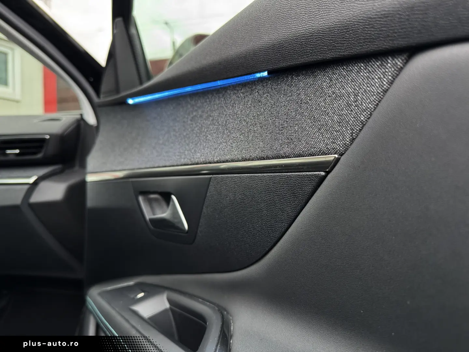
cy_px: 176
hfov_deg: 71.6
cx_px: 234
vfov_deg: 56.8
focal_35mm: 24
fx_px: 325
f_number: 1.78
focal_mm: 6.76
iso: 250
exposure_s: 1/60
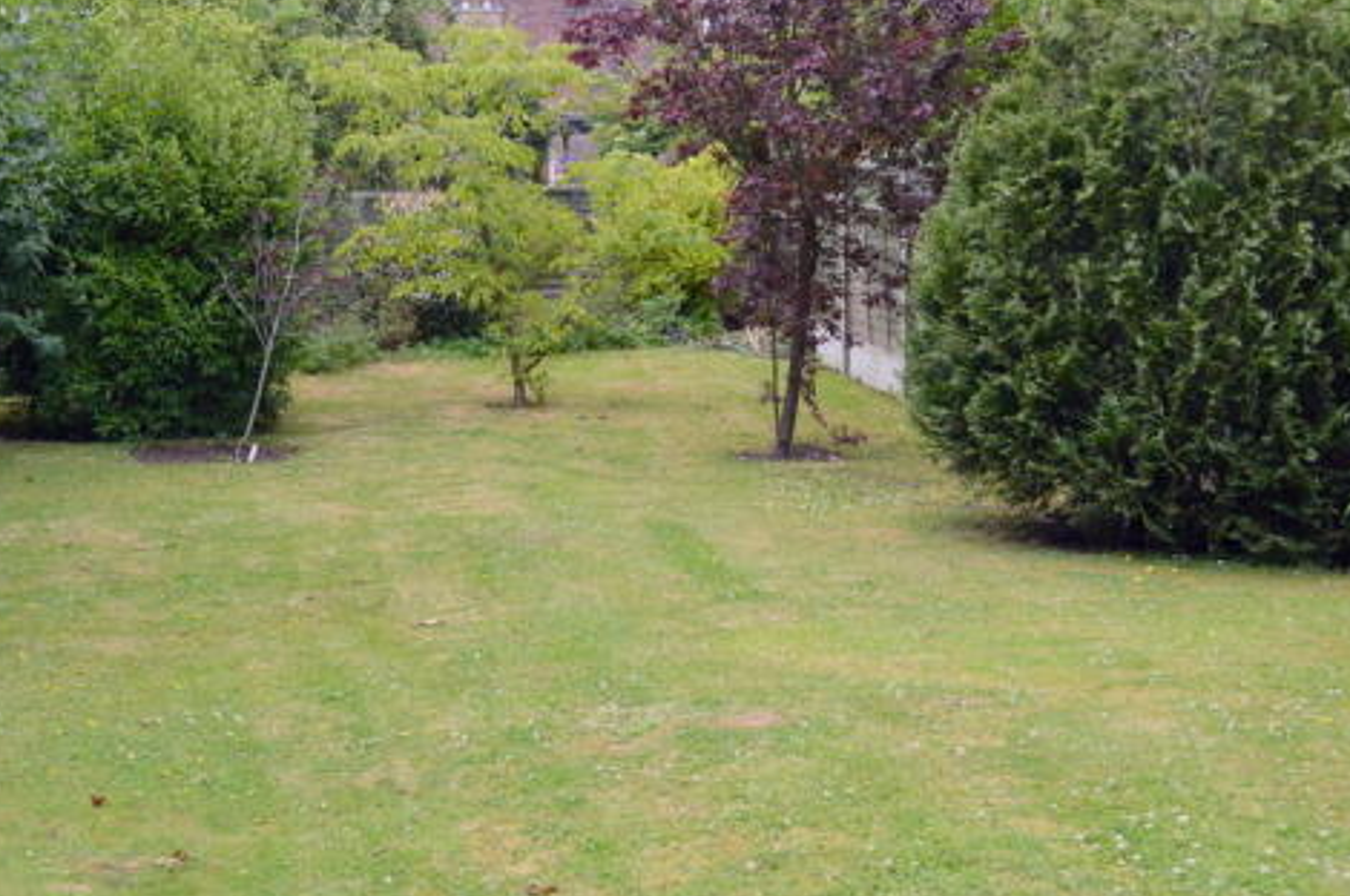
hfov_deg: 32.8
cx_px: 437
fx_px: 2273
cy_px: 373
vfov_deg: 22.3
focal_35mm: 61
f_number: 5.6
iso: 125
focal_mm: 29
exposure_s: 1/125
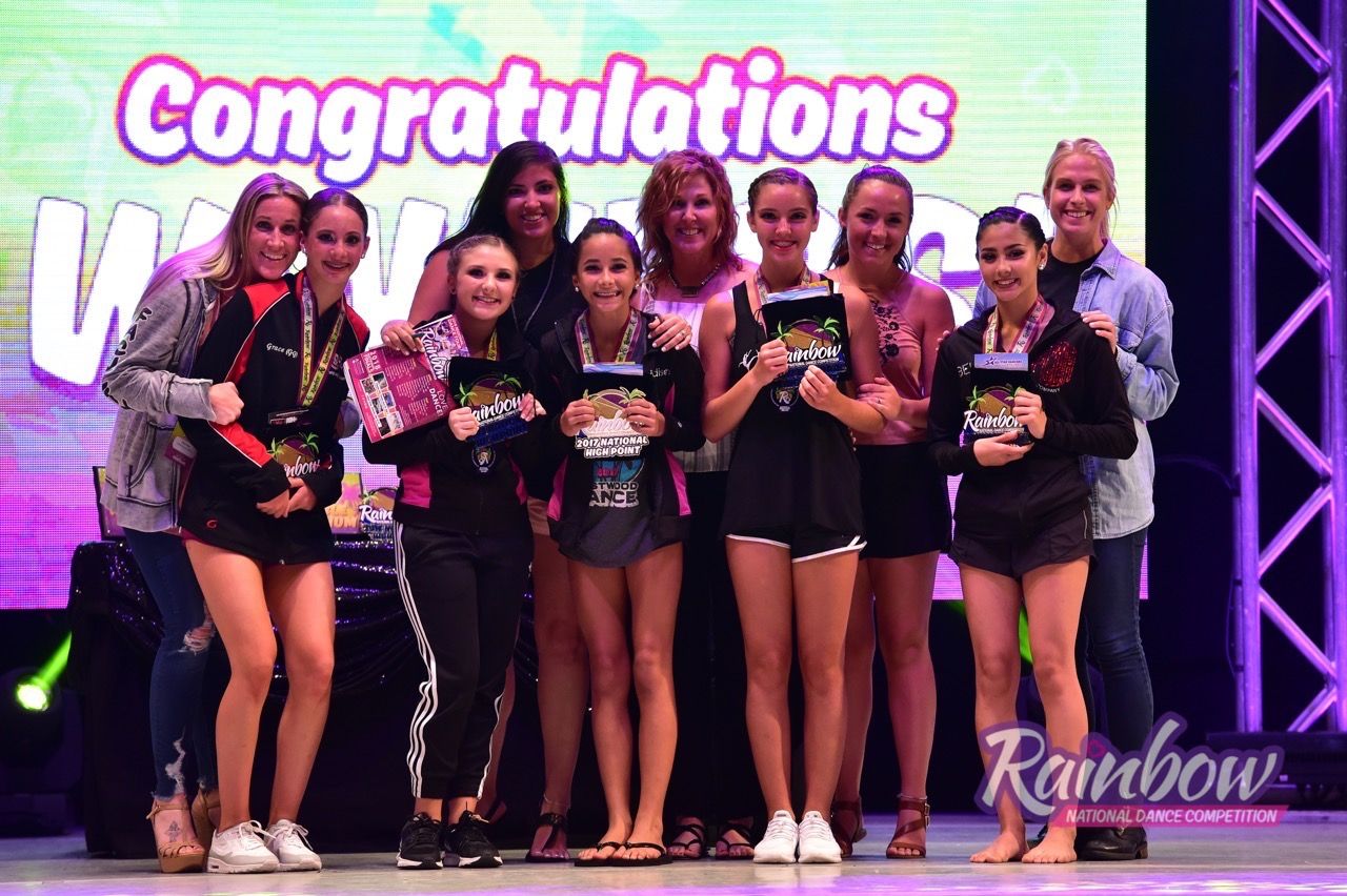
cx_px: 674
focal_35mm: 175
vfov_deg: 7.8
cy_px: 448
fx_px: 6544
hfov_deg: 11.8
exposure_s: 1/640
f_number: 4
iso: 4000
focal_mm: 175
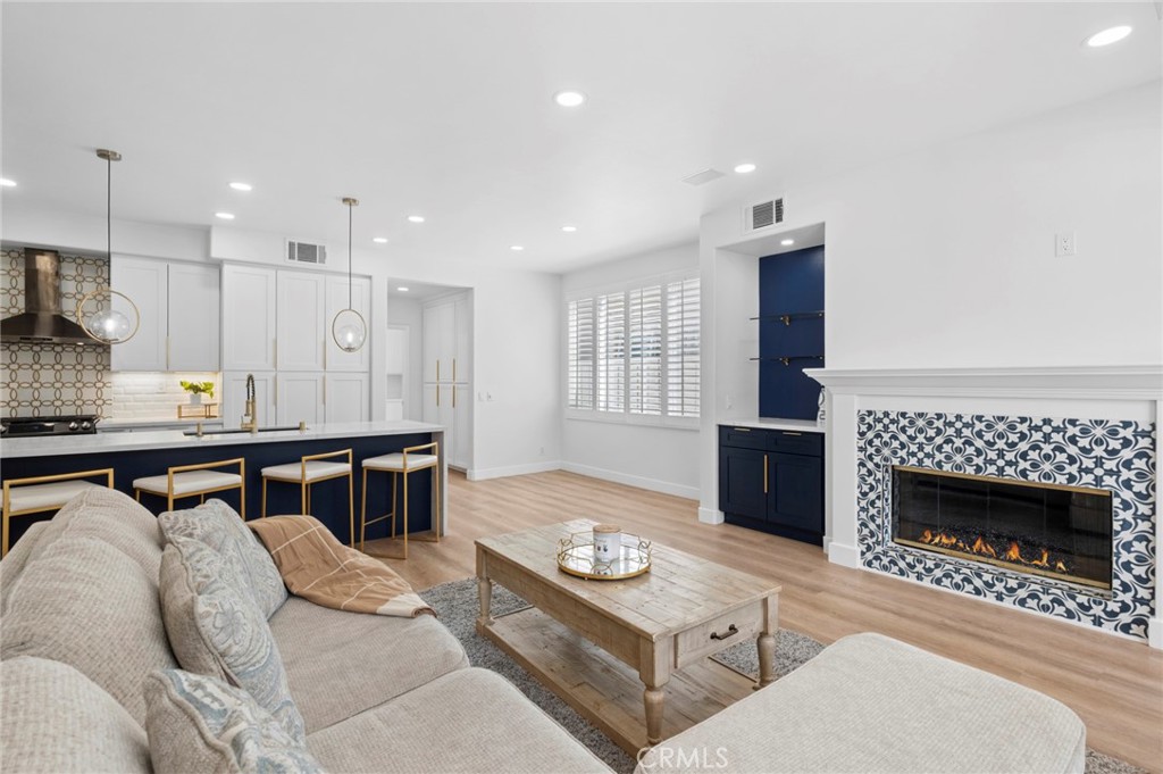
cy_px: 387
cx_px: 582
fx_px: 516
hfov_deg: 96.8
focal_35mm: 16
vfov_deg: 73.7
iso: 160
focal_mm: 16
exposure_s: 1/100
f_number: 9
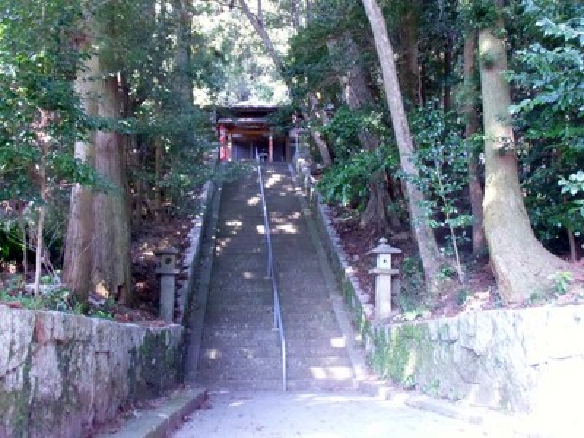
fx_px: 557
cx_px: 292
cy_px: 219
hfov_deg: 55.4
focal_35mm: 33
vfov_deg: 42.9
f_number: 3.7
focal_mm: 5.93
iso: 800
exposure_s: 1/80
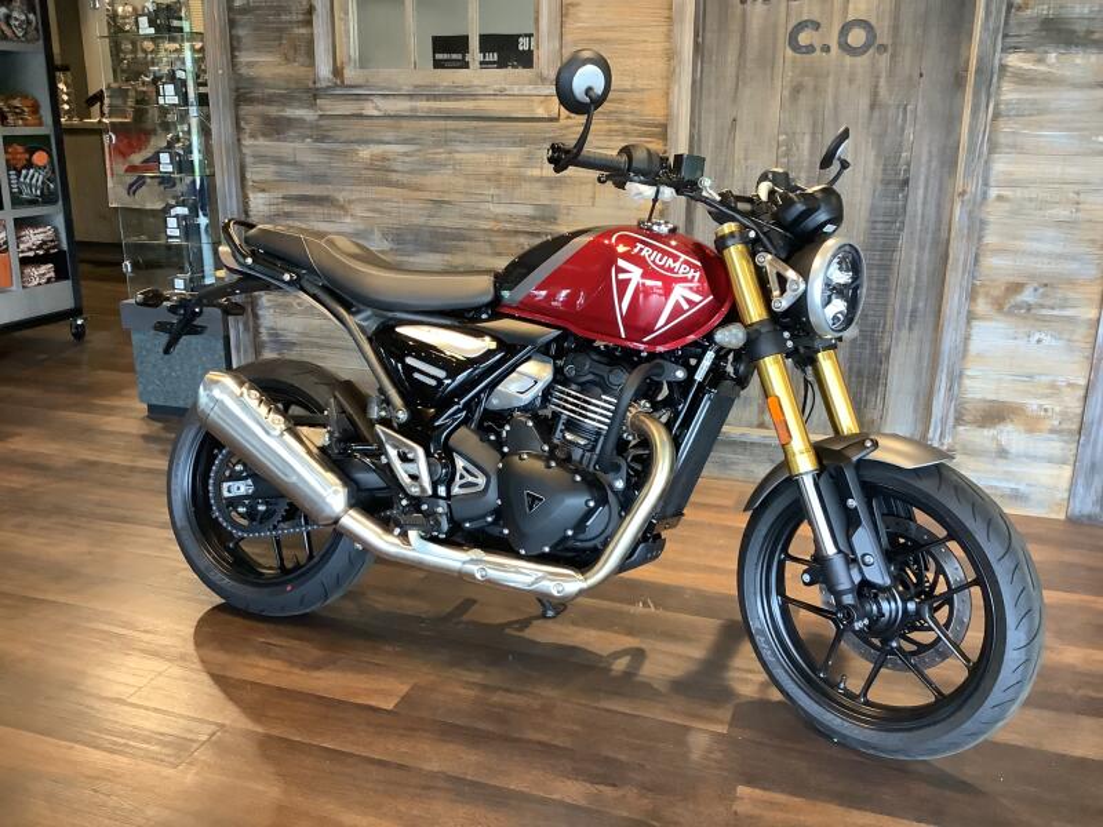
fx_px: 988
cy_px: 414
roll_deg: +0.2
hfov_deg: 58.4
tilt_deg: -18.4
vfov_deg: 45.4
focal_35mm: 31
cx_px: 552
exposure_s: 1/60
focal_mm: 3.3
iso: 250
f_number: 2.4
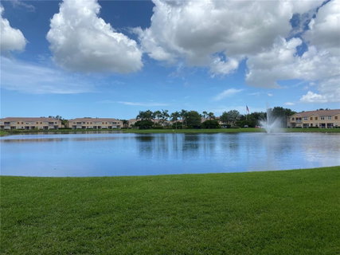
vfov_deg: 53.0
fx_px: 255
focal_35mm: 26
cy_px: 128
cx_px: 170
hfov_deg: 67.3
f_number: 1.8
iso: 32
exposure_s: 1/3984
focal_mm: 4.25
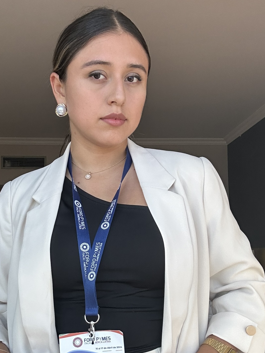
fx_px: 439
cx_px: 88
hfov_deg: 33.3
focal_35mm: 43
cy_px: 210
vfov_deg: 43.6
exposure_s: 1/121
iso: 64
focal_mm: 2.69
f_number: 1.9
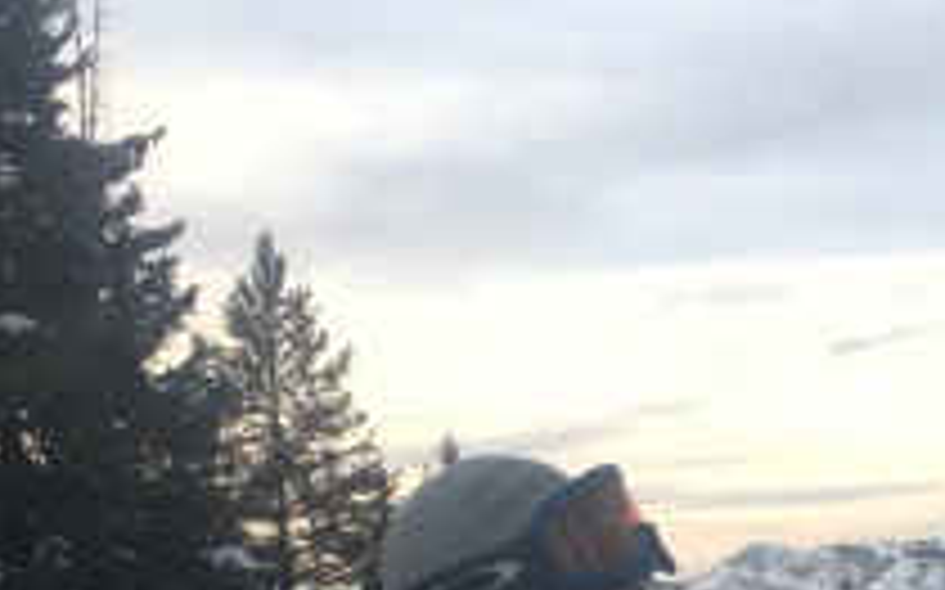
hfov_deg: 17.3
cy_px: 1166
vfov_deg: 10.3
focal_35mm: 117
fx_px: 3012
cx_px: 1035
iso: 25
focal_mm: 4.15
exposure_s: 1/124
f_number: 2.2
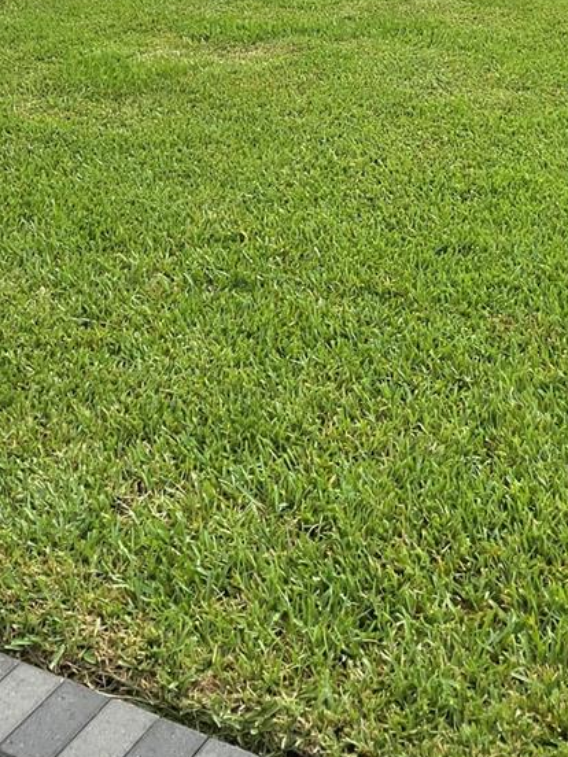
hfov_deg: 23.2
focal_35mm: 63
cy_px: -4
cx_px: 365
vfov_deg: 28.7
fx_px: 1378
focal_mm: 3
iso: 16
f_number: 1.8
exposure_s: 1/883
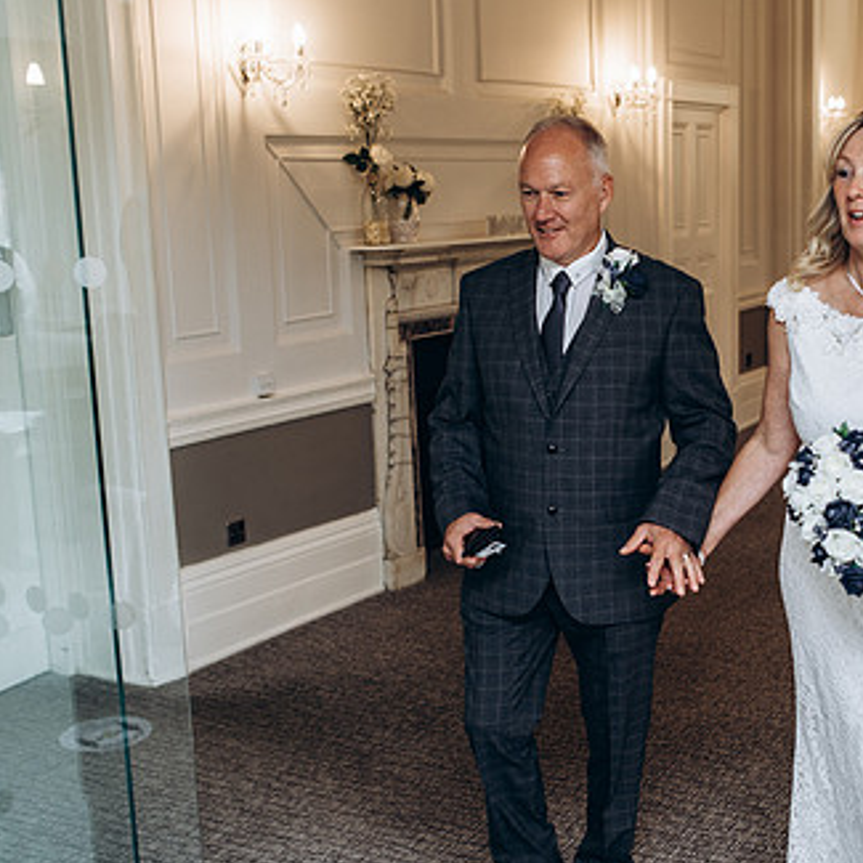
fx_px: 1495
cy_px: 465
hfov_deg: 31.7
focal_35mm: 53
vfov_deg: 32.2
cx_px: 640
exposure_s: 1/100
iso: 160
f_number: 2.8
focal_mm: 35
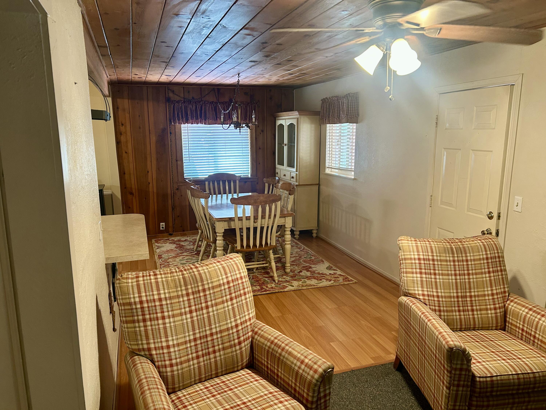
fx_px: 410
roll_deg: +0.9
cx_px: 273
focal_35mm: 26
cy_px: 205
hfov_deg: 67.3
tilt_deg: -9.5
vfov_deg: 53.1
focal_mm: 5.7
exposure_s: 1/60
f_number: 1.5
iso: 200
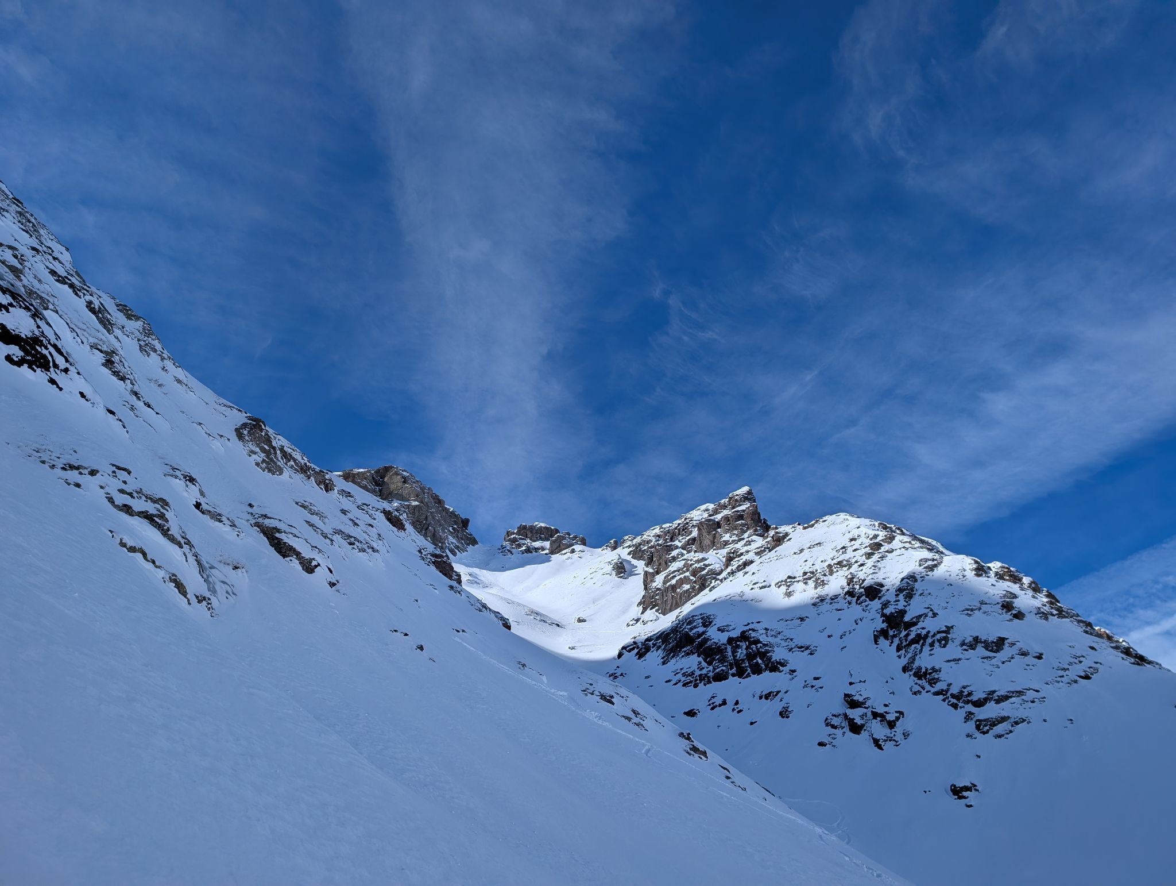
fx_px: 816
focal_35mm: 24
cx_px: 588
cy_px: 443
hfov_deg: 71.5
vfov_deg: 56.9
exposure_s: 1/3448
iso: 21
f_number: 1.68
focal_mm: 6.9
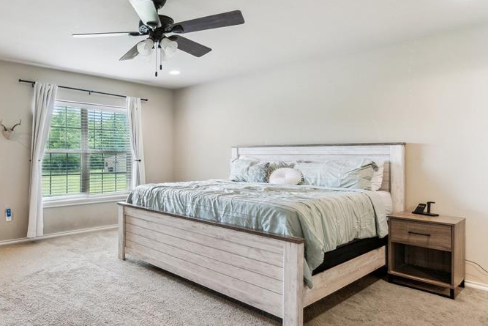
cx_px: 120
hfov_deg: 70.8
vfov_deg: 55.1
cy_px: 158
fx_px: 312
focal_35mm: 23
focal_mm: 10
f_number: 6.3
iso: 200
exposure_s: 1/60
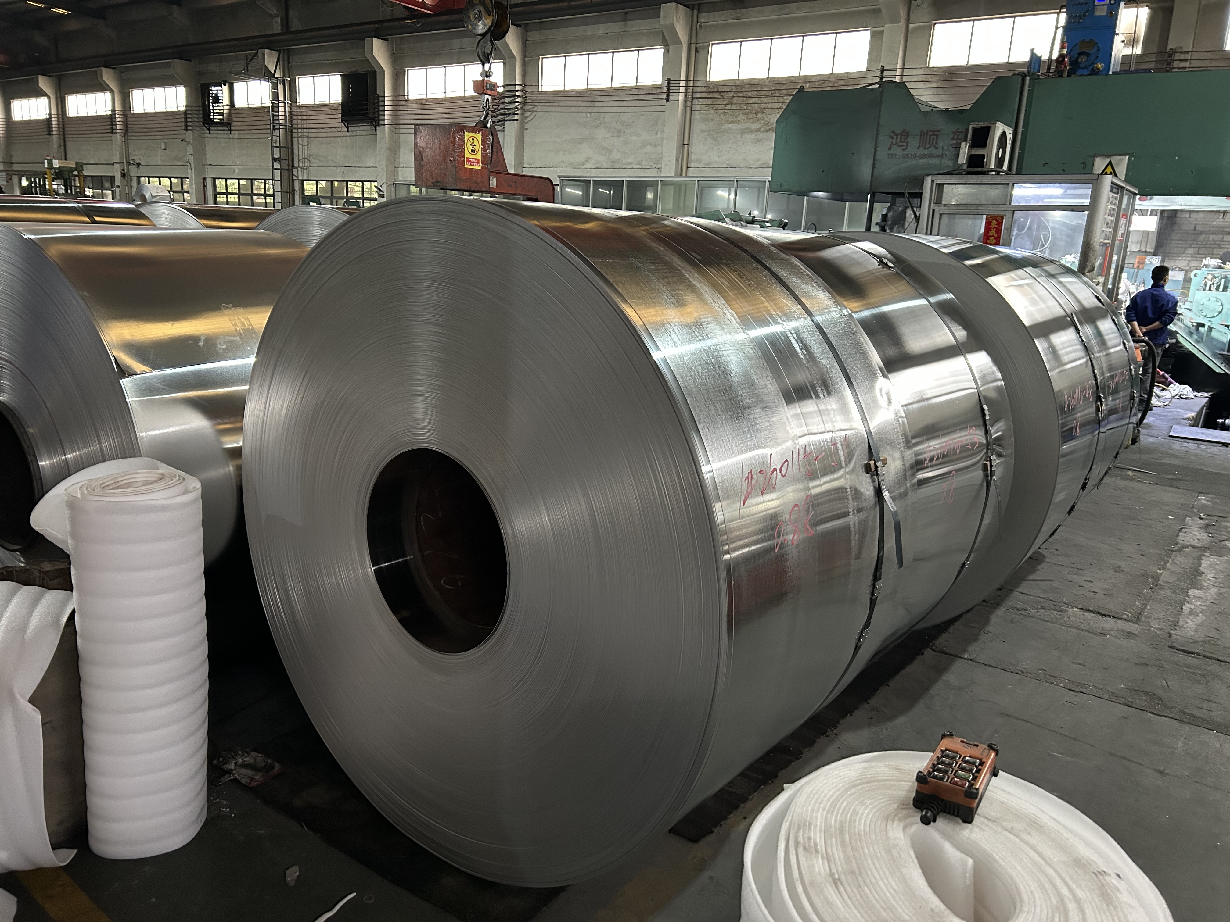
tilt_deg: -14.0
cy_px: 461
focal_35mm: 26
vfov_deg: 53.1
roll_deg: -3.1
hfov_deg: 67.3
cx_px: 615
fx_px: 924
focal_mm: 5.7
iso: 400
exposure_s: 1/50
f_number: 1.5
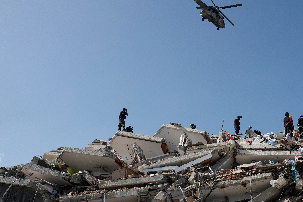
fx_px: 328
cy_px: 115
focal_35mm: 39
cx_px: 246
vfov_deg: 34.2
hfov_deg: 46.7
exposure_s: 1/12800
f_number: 2.8
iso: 400
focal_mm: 24
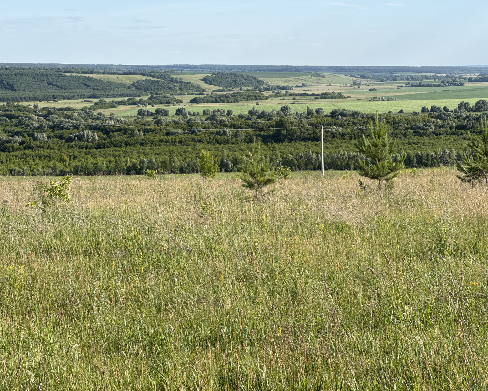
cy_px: 197
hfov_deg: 23.6
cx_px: 255
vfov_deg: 18.9
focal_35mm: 81
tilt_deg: -5.3
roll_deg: +1.8
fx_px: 1170
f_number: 2.8
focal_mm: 9
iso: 25
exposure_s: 1/633
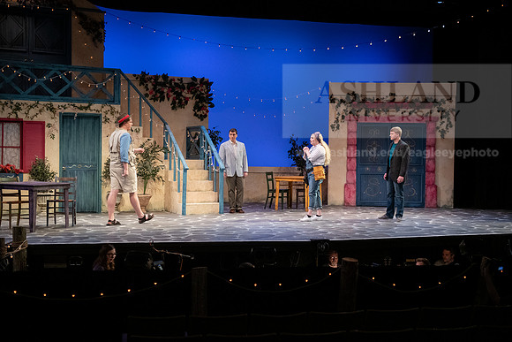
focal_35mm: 55
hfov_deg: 36.2
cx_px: 256
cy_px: 171
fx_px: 782
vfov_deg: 24.6
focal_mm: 55
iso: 3200
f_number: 3.2
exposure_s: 1/320
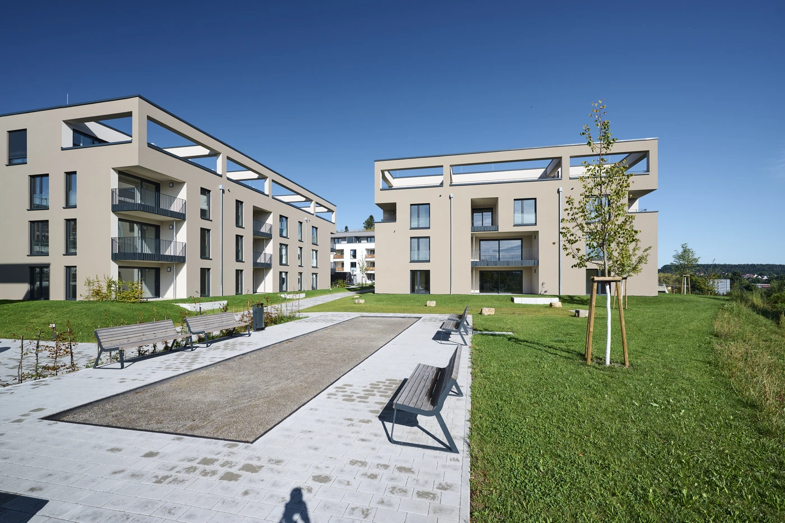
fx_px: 327
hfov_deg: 100.4
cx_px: 392
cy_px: 262
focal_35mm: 15
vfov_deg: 77.3
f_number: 7.1
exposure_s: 1/320
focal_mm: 15
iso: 250
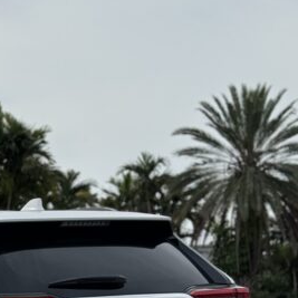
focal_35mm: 127
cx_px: -28
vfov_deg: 13.6
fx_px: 1237
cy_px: 291
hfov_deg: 13.5
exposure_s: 1/5848
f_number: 1.78
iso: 64
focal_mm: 6.86
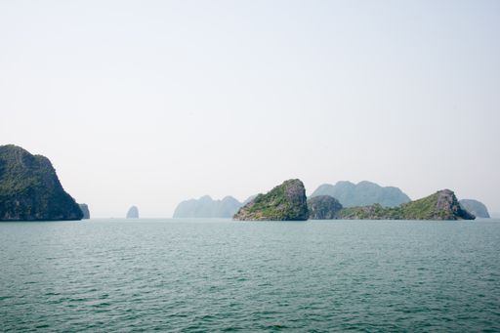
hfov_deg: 55.8
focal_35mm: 34
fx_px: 472
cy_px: 166
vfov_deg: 38.9
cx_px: 250
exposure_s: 1/160
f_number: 22
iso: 1000
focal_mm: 34
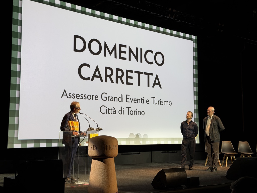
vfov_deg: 30.3
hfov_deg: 39.7
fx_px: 356
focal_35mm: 48
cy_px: 96
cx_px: 128
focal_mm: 6.76
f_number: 1.78
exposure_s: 1/100
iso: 64
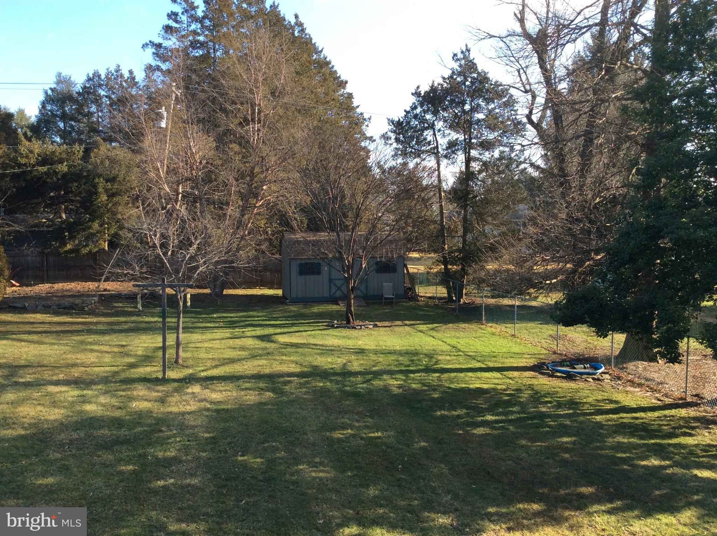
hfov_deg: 56.9
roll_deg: +2.6
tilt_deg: -3.1
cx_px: 358
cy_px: 268
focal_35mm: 32
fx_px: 662
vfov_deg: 44.0
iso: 32
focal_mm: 3.3
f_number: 2.4
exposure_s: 1/392
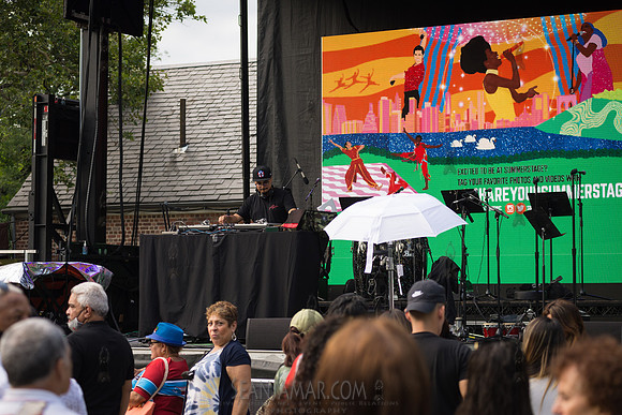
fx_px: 1590
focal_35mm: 92
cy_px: 208
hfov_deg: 22.1
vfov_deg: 14.9
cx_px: 311
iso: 500
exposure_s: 1/800
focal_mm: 92
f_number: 5
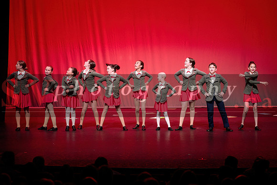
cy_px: 88
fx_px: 848
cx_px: 132
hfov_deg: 18.5
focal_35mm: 110
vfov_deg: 12.4
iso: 1250
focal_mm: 102
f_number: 2.8
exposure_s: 1/640
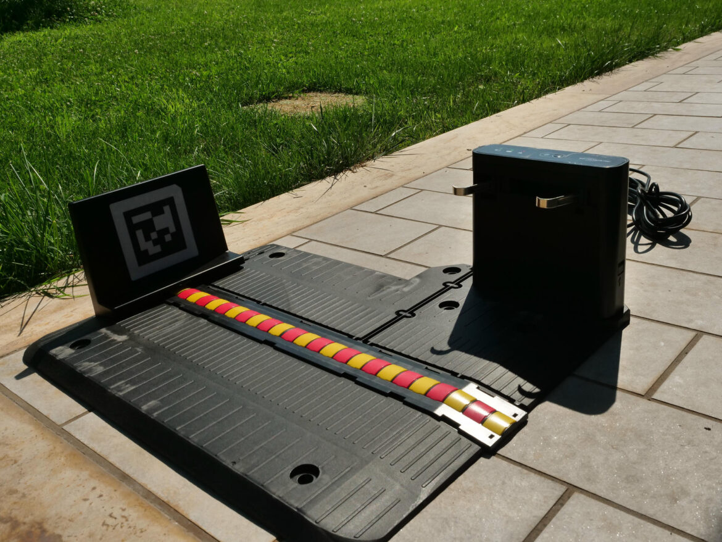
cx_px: 361
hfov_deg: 53.9
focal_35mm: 34
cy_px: 271
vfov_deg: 41.8
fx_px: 709
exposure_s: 1/1600
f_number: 10
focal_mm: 17
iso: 400
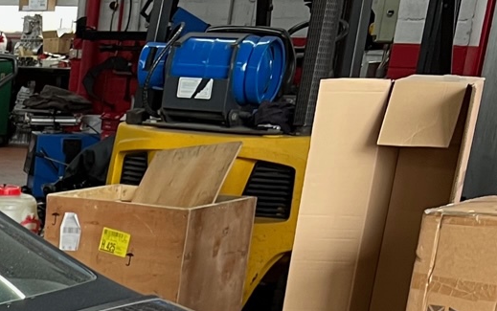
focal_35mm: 107
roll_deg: -0.5
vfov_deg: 11.2
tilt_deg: -20.1
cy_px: 600
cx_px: -309
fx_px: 1450
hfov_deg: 17.0
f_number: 1.5
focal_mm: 5.7
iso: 125
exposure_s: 1/50
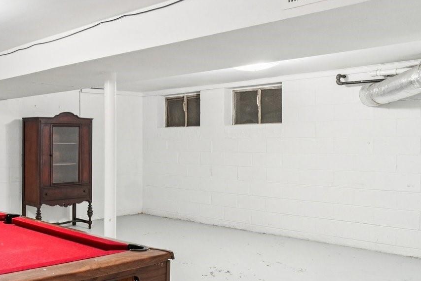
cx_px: 3
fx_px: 421
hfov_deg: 45.2
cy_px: 158
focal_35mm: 36
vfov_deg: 36.8
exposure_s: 1/8
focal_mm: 10
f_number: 8
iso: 400
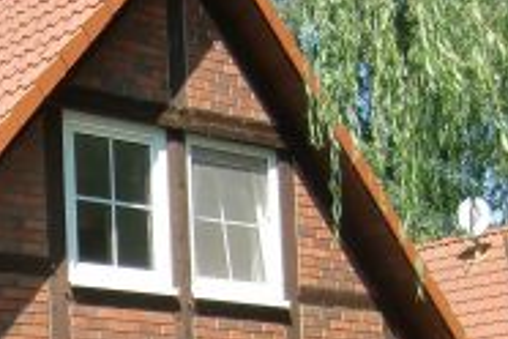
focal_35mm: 81
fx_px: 1143
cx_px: -41
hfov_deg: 23.6
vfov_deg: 15.8
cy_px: 466
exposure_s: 1/320
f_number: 3.2
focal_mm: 4.3
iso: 64
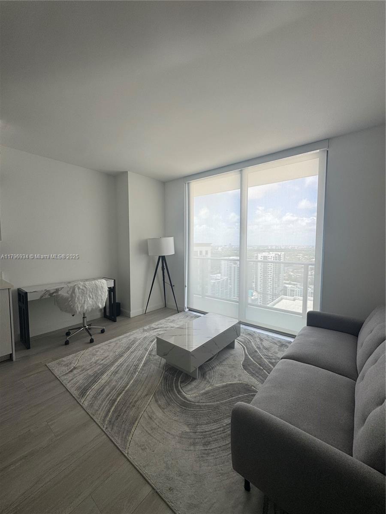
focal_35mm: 14
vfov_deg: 102.1
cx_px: 193
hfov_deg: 85.7
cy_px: 257
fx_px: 208
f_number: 2.2
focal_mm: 2.22
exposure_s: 1/112
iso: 40
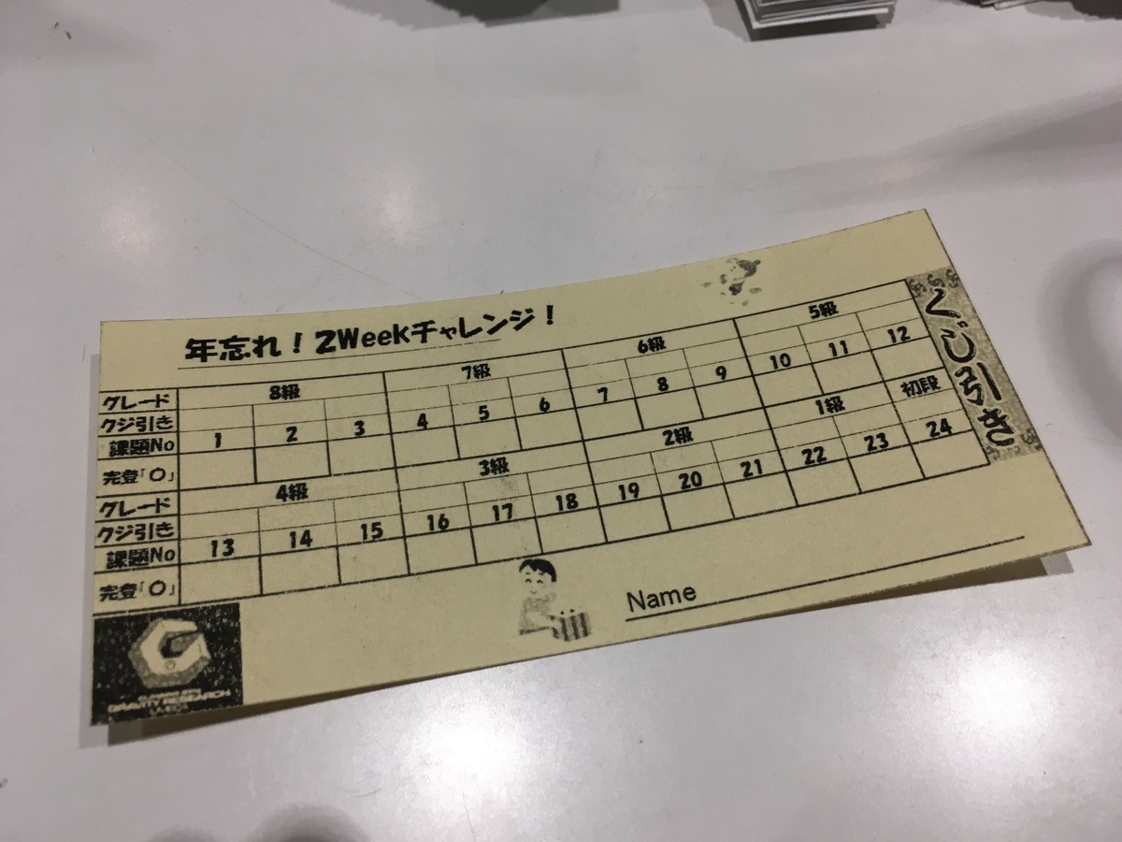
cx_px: 561
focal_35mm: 29
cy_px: 421
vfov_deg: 48.2
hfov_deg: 61.7
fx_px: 940
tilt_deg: -62.3
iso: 25
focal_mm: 4.15
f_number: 2.2
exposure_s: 1/40
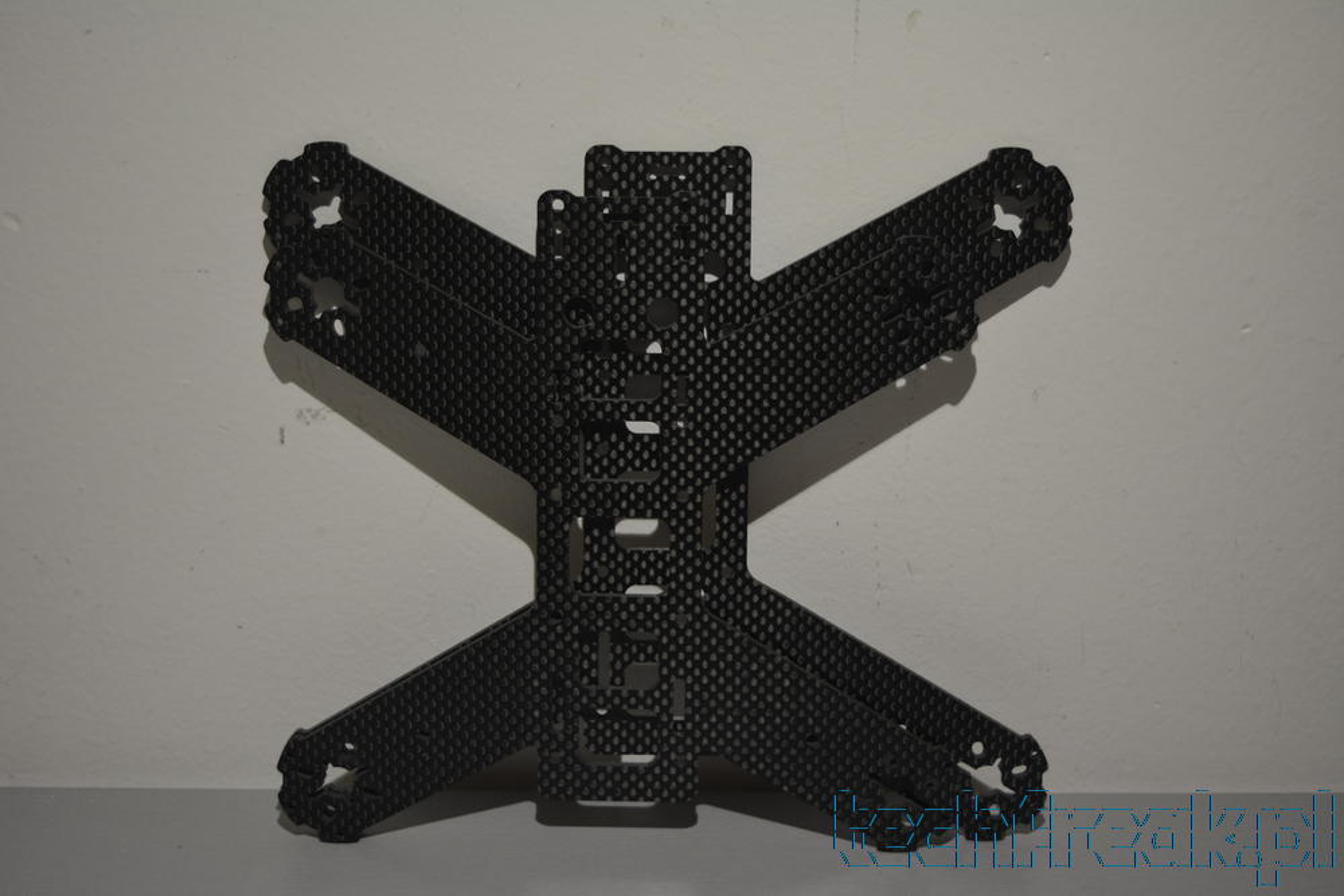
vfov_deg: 25.8
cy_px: 448
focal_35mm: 52
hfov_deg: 37.8
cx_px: 672
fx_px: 1960
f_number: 4.5
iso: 400
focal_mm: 35
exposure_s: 1/80
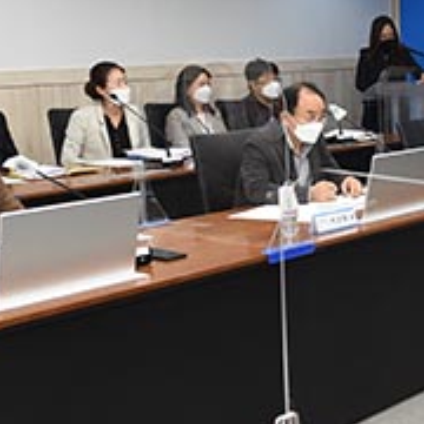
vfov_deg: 25.3
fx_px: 942
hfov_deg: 22.4
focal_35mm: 68
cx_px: 570
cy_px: 159
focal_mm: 24
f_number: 5.6
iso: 1600
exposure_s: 1/125
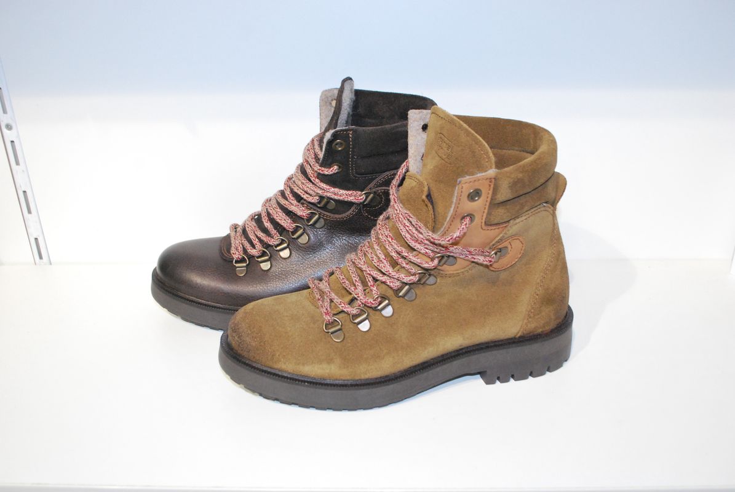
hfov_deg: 57.2
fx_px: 675
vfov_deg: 40.1
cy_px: 246
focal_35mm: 33
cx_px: 368
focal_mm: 22
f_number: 5.6
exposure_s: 1/160
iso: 1600
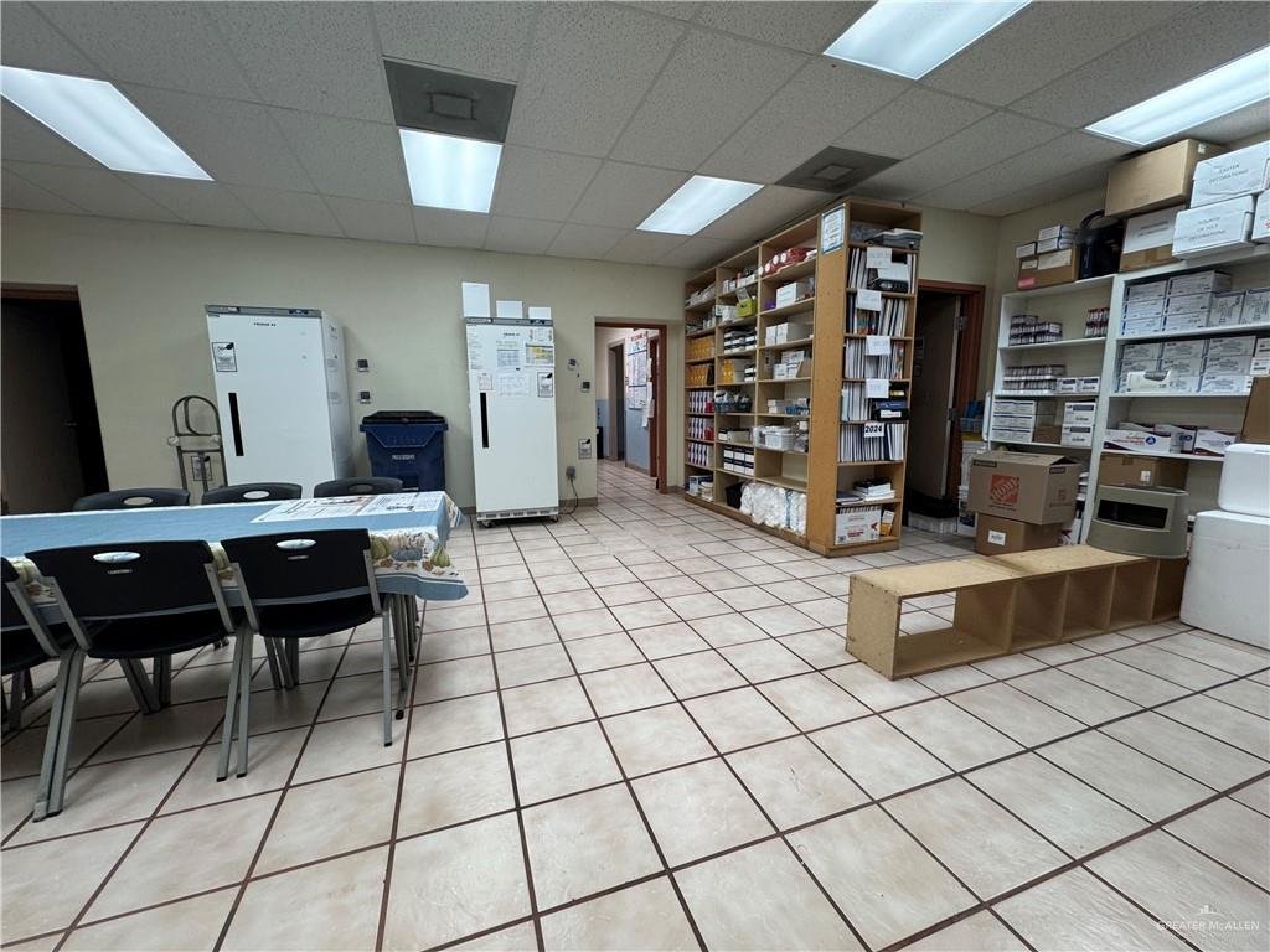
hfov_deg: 102.1
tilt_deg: -8.3
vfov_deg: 85.7
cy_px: 476
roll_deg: +1.0
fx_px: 514
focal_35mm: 14
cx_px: 635
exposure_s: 1/120
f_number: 2.2
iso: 160
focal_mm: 2.22
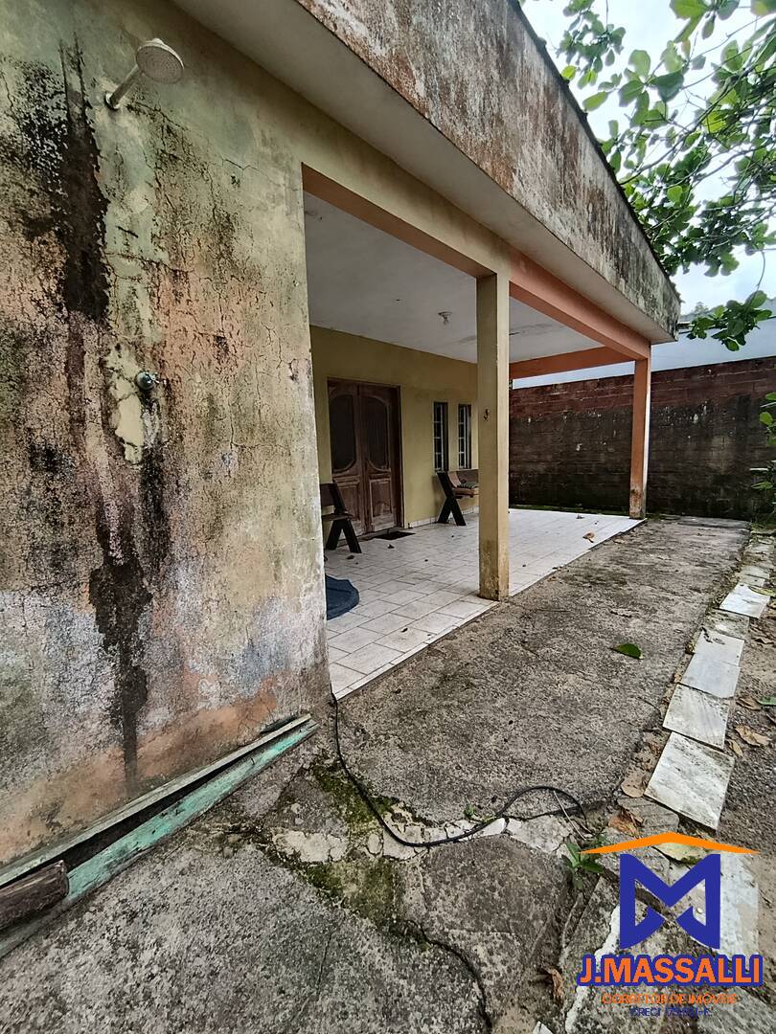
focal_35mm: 15
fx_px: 448
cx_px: 388
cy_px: 517
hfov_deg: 81.7
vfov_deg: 98.2
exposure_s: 1/261
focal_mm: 1.65
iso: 50
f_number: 2.2
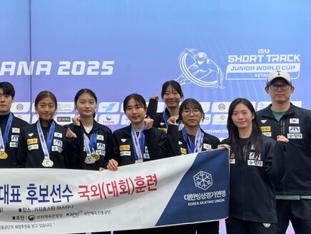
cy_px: 60
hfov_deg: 33.2
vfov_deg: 26.7
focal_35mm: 54
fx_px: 485
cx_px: 18
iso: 32
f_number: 1.5
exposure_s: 1/111
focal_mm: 5.7
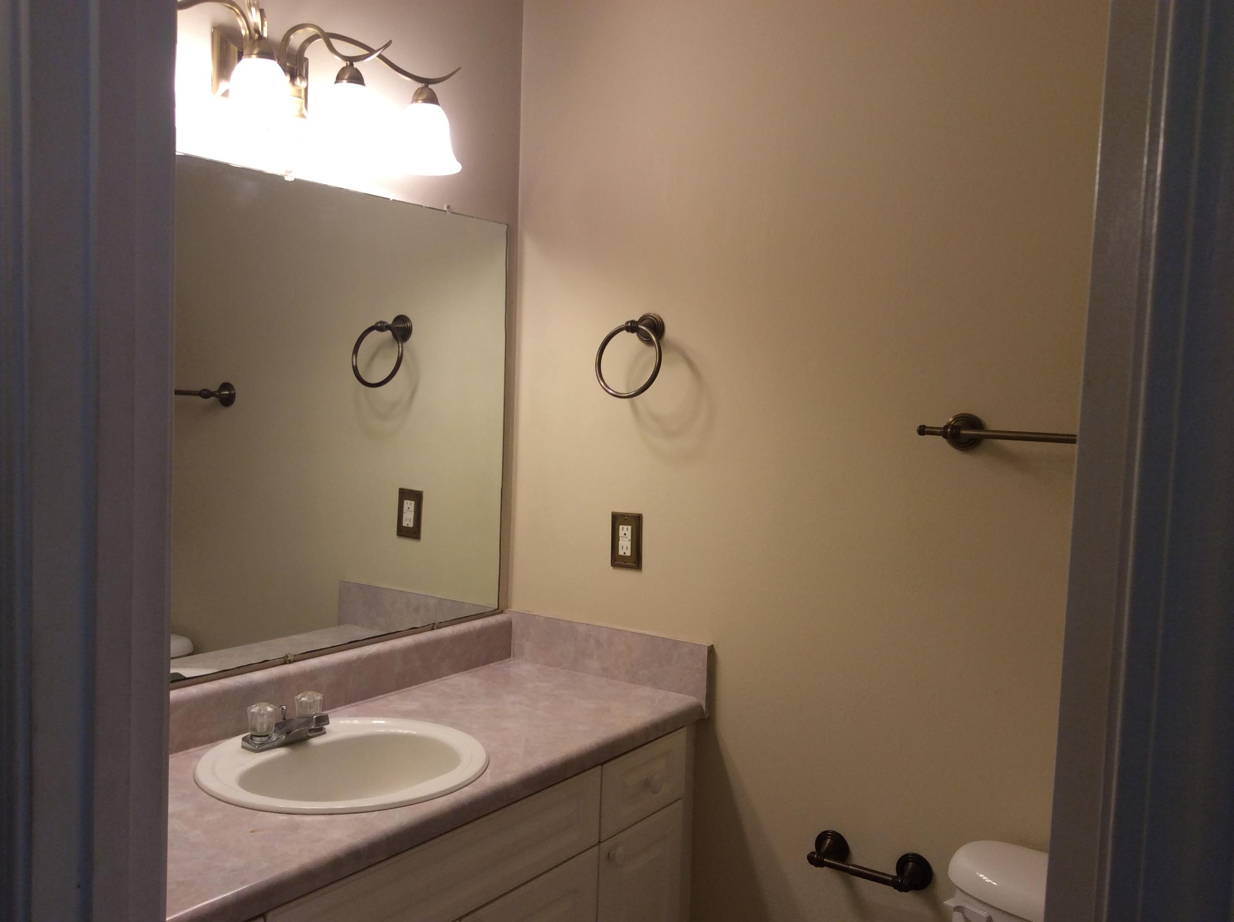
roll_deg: -2.2
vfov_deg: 44.1
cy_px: 461
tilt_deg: -4.2
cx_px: 617
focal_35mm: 32
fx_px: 1139
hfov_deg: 56.9
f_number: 2.4
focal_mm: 3.3
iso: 32
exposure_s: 1/40
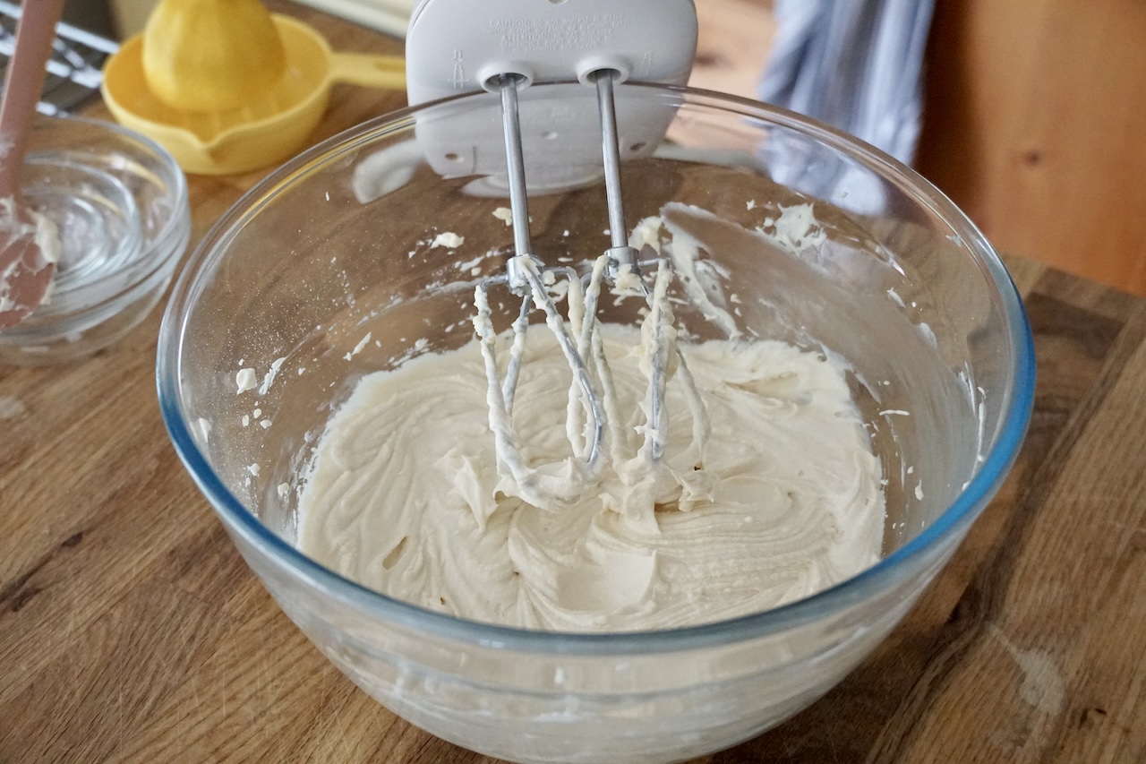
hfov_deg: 40.0
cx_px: 573
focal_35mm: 50
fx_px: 1575
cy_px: 382
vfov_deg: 27.2
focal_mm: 33
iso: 5000
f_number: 4.5
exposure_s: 1/160
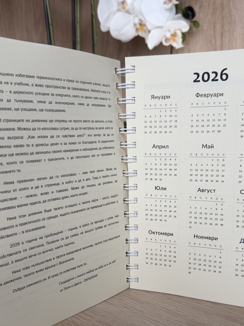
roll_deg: +0.0
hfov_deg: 37.7
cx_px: 137
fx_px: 357
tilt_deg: -10.4
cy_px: 194
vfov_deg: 48.7
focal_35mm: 38
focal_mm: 6.76
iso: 80
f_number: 1.78
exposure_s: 1/308
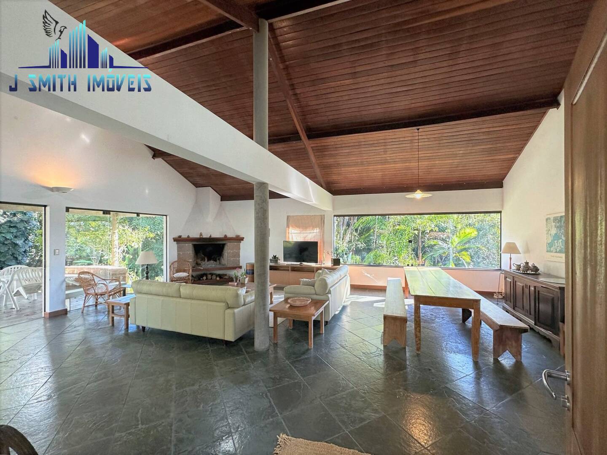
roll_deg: +0.7
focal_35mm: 14
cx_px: 304
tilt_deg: +0.0
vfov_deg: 85.7
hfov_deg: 102.1
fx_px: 245
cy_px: 228
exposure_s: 1/120
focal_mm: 2.22
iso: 160
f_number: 2.2
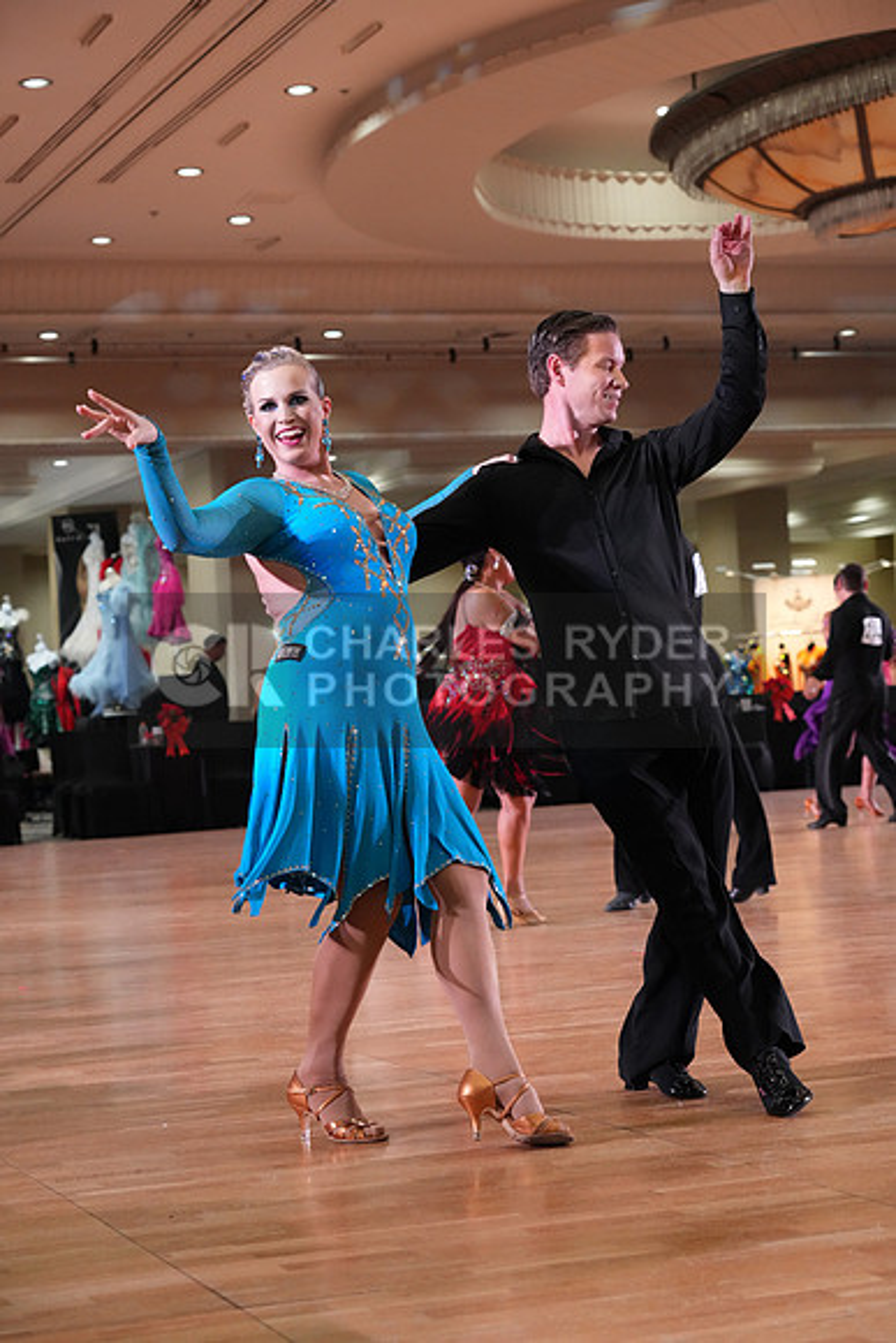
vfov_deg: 28.8
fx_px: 2612
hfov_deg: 19.5
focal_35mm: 70
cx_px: 448
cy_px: 672
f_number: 5
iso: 5000
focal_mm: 70
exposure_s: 1/320
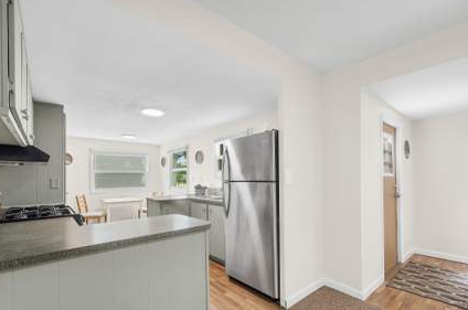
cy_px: 163
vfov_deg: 70.2
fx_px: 221
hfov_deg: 93.2
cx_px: 219
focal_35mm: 17
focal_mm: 15
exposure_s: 1/5
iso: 400
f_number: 8
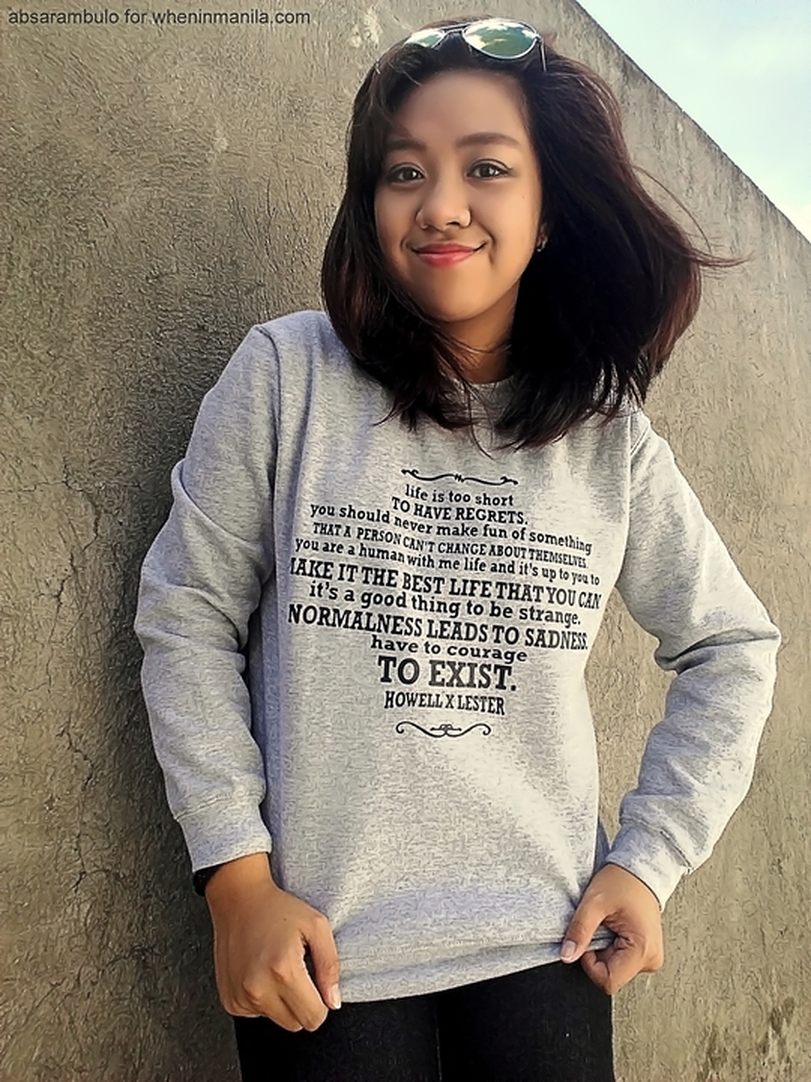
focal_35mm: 23
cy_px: 541
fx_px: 718
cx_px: 406
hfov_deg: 58.9
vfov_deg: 73.9
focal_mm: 1.92
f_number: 2.2
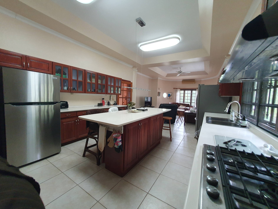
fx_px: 104
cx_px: 139
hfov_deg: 106.2
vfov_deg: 89.9
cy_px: 104
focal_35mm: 13
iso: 400
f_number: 2.2
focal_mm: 1.8
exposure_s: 1/60
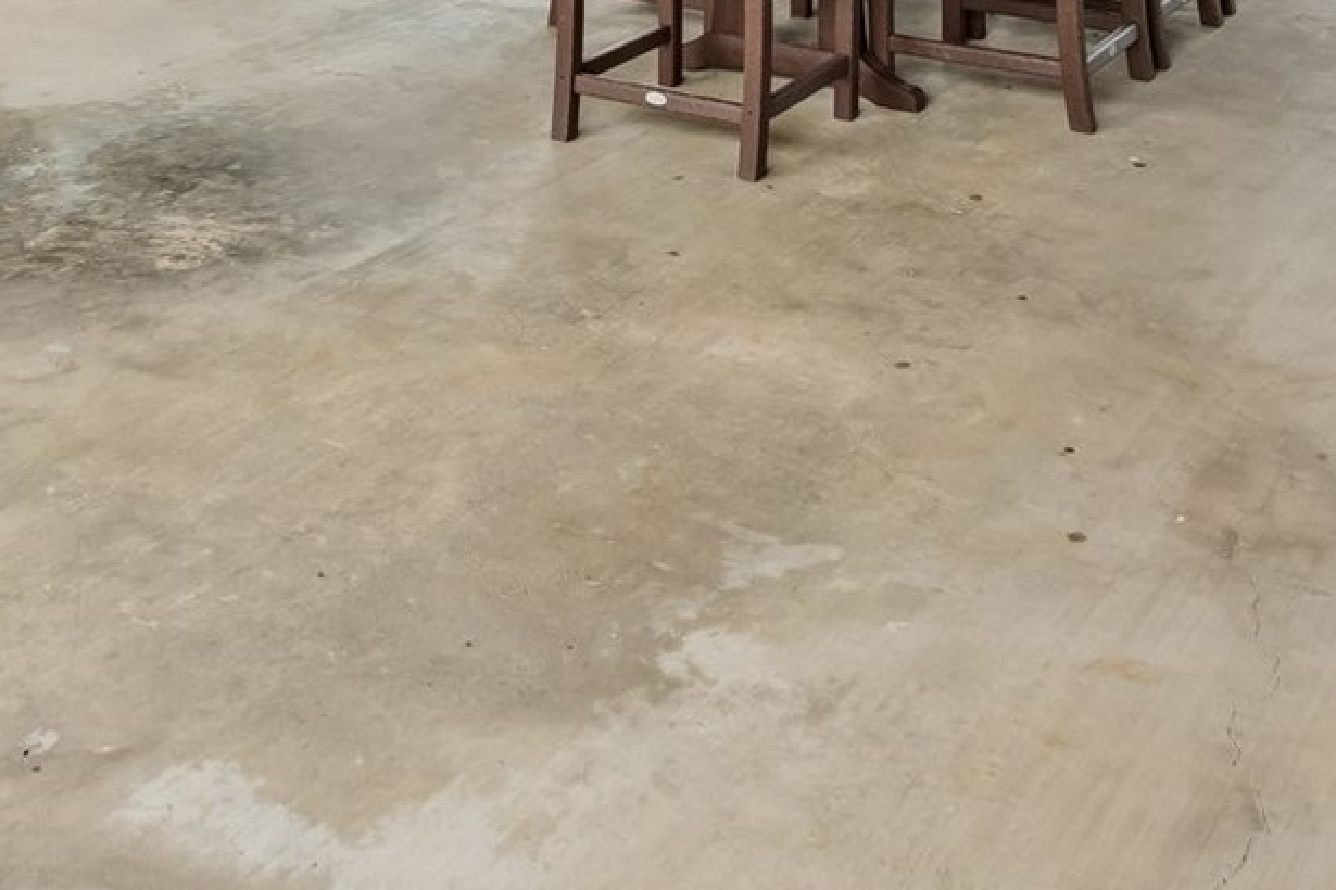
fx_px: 1967
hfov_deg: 37.4
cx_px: 554
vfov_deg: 20.7
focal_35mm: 53
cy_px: -537
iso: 200
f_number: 8
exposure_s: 1/160
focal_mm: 16
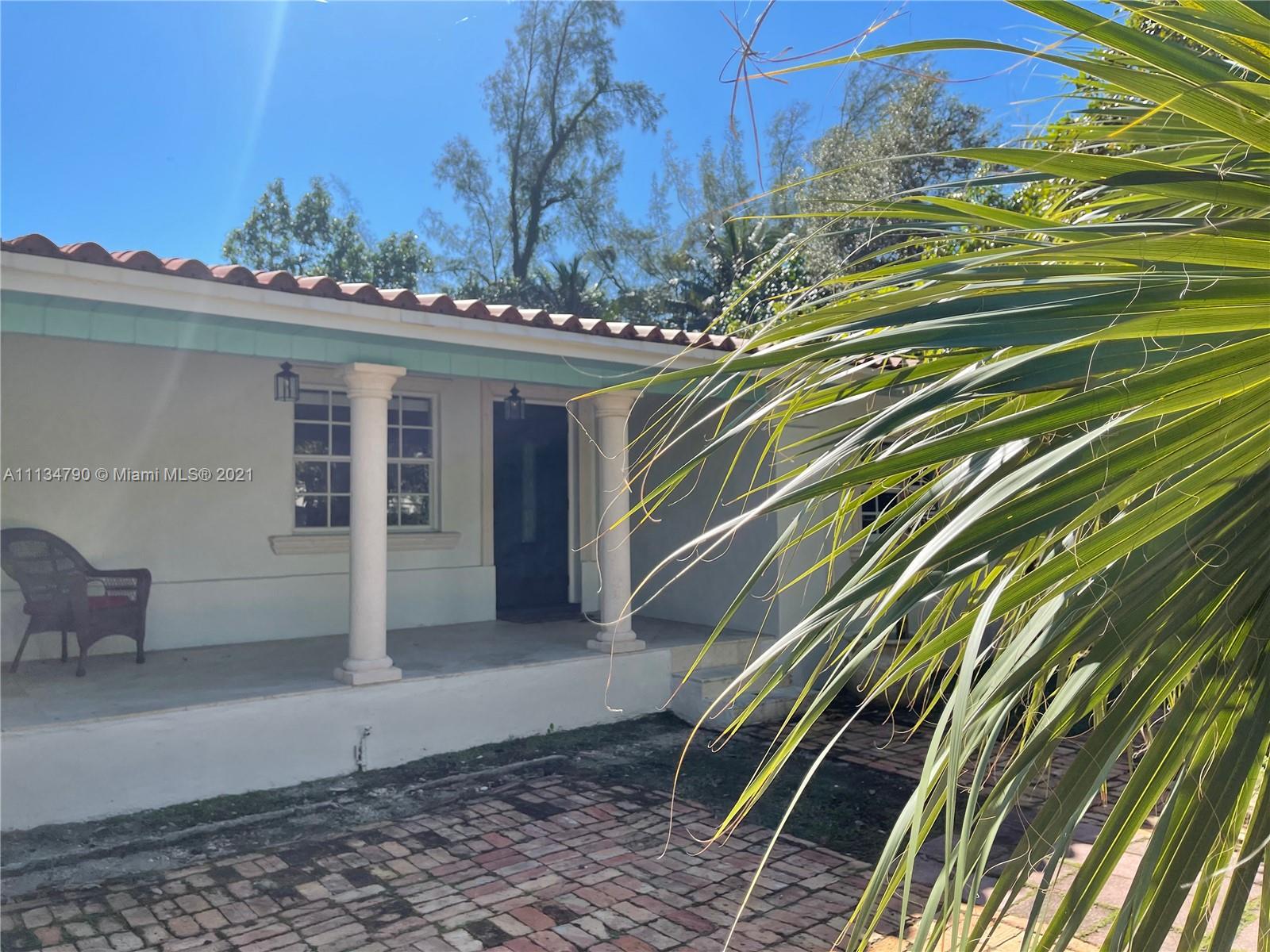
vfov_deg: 53.1
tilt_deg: +2.4
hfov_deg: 67.3
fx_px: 954
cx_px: 635
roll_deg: +0.7
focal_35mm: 26
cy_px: 476
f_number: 1.6
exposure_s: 1/2165
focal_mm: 5.1
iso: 32
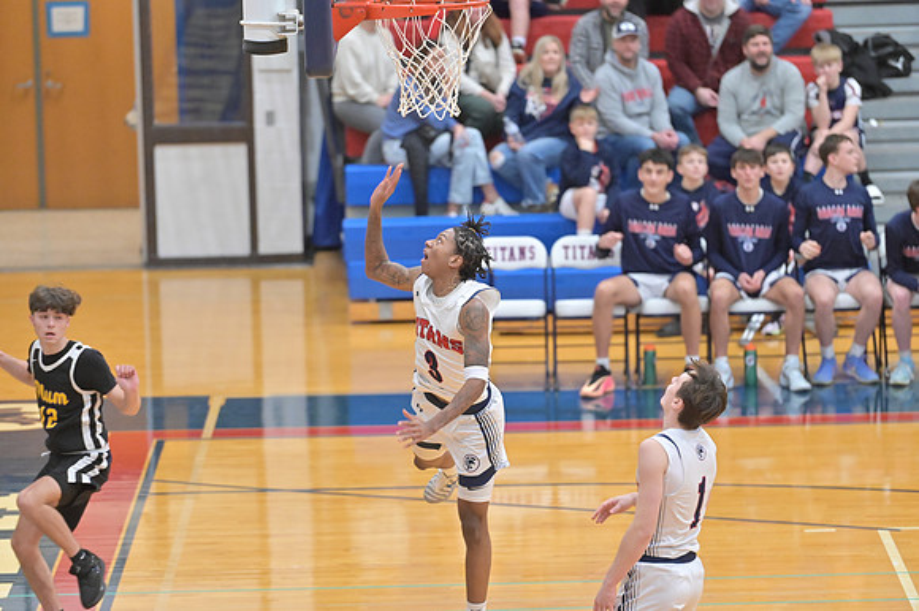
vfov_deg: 6.9
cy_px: 306
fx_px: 5102
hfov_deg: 10.3
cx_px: 460
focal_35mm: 200
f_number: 4
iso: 8000
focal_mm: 200
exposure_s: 1/800
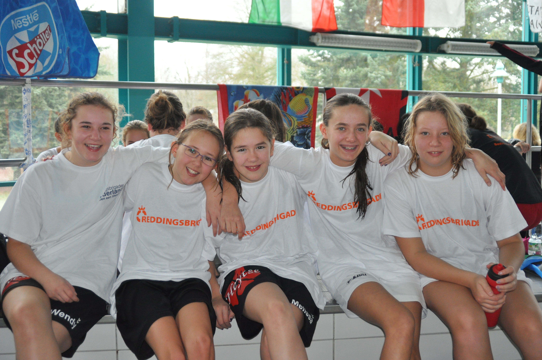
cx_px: 271
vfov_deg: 31.8
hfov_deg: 46.4
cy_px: 180
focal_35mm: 42
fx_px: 632
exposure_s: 1/100
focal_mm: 28
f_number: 3.5
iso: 800
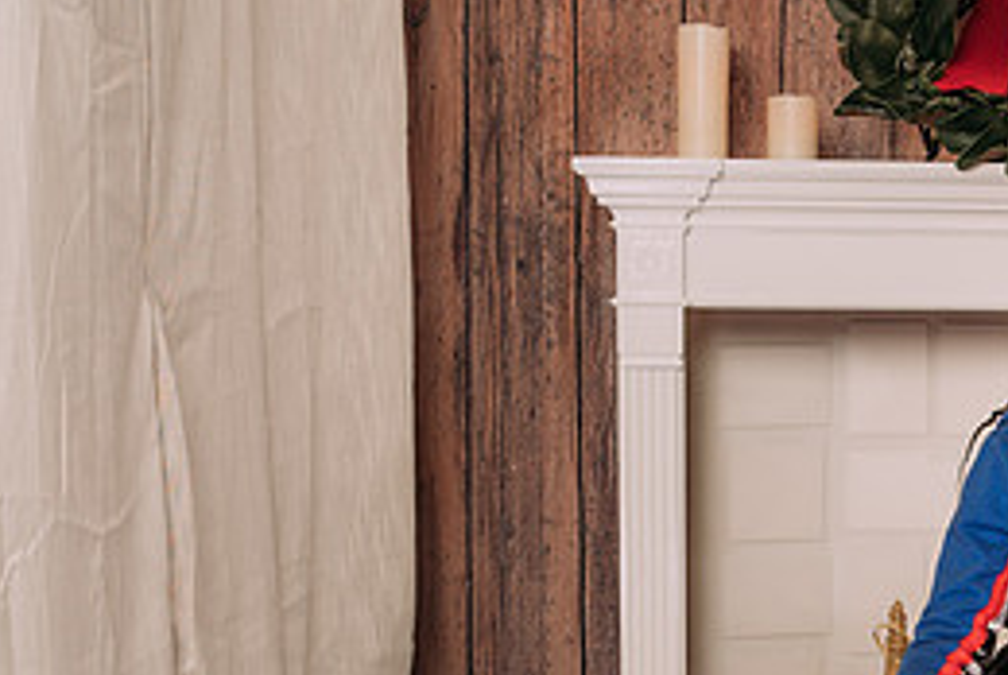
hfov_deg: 22.5
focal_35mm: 88
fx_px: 2467
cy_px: 660
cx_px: 916
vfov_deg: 15.3
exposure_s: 1/100
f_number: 5
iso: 100
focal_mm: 35
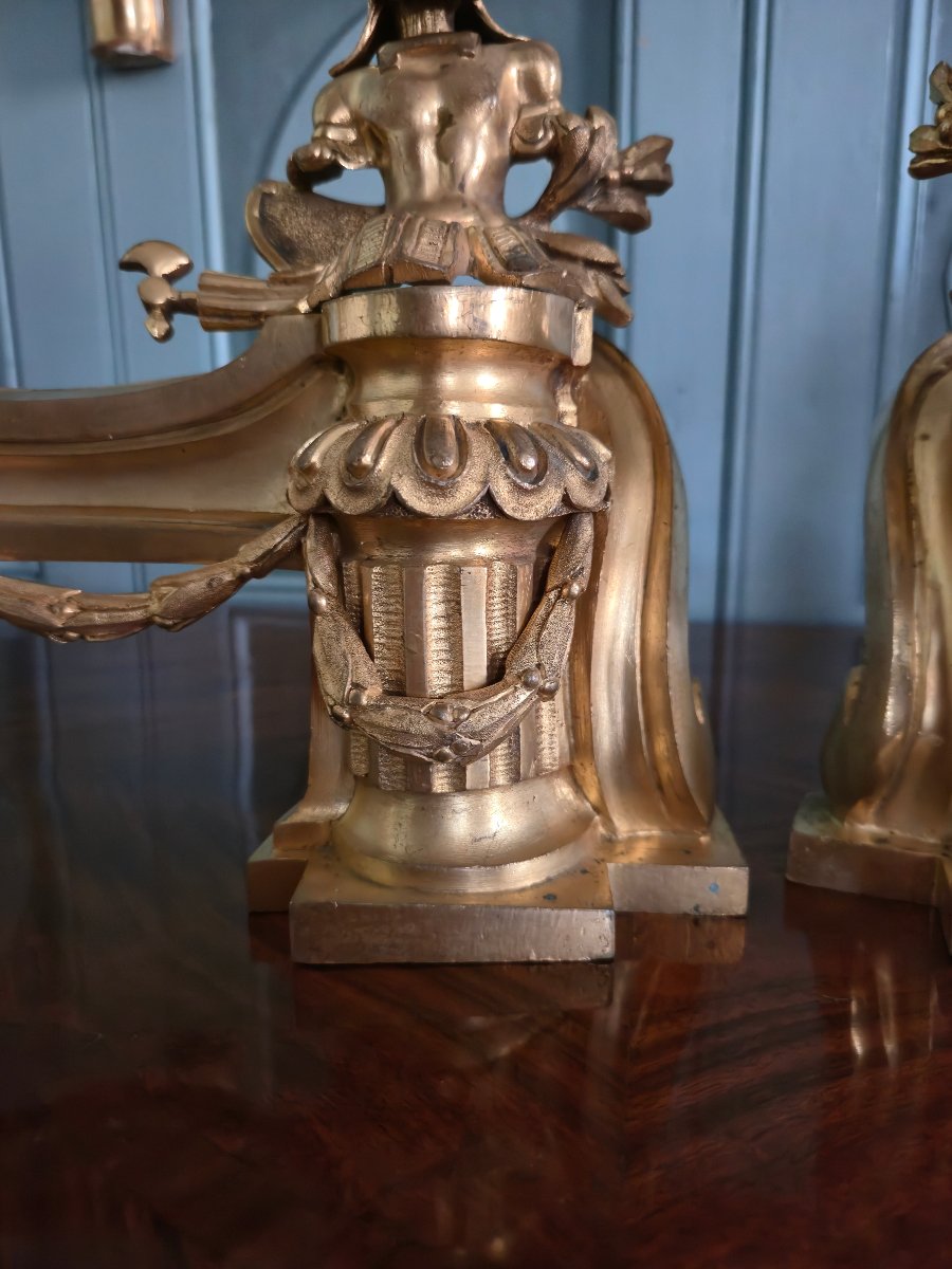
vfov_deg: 73.9
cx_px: 476
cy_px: 634
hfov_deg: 58.9
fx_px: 843
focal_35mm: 23
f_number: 1.8
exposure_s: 1/33.3
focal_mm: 5.4
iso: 640
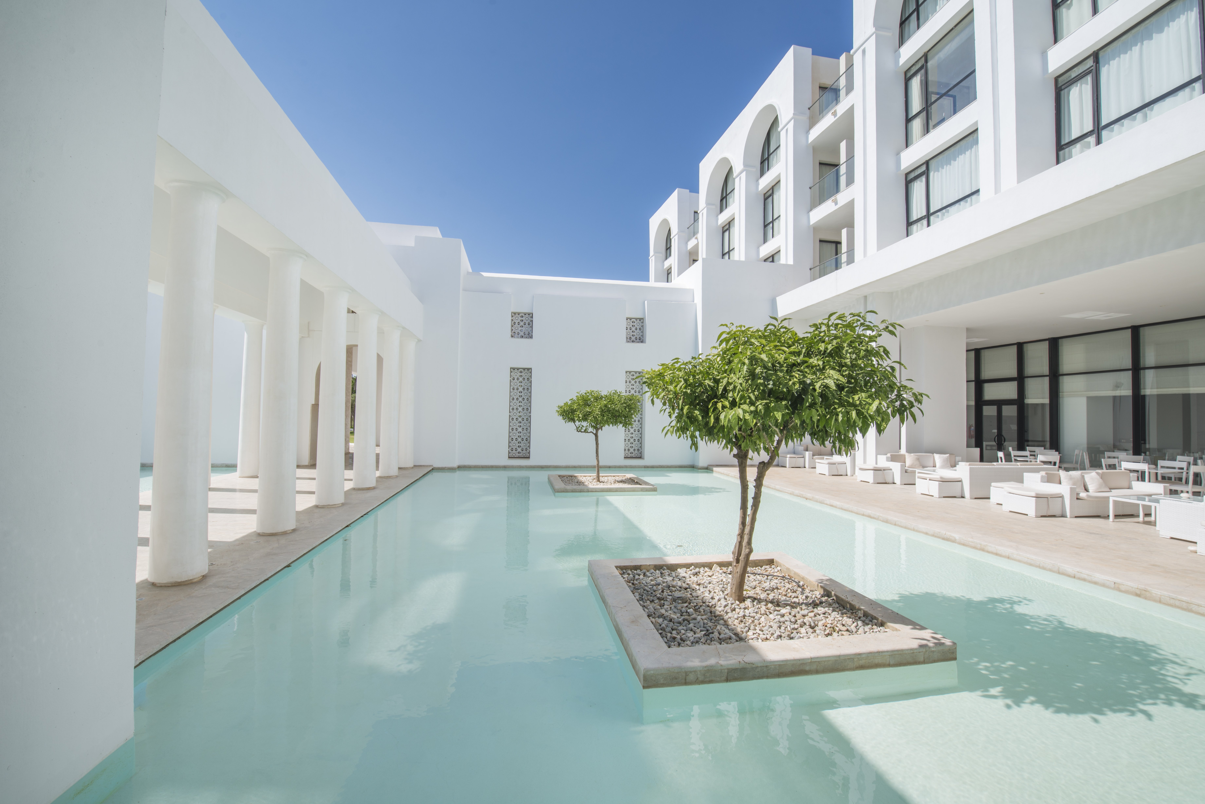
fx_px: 469
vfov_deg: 81.2
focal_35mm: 14
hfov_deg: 104.2
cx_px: 602
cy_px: 402
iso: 50
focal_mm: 14
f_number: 11
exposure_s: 1/125
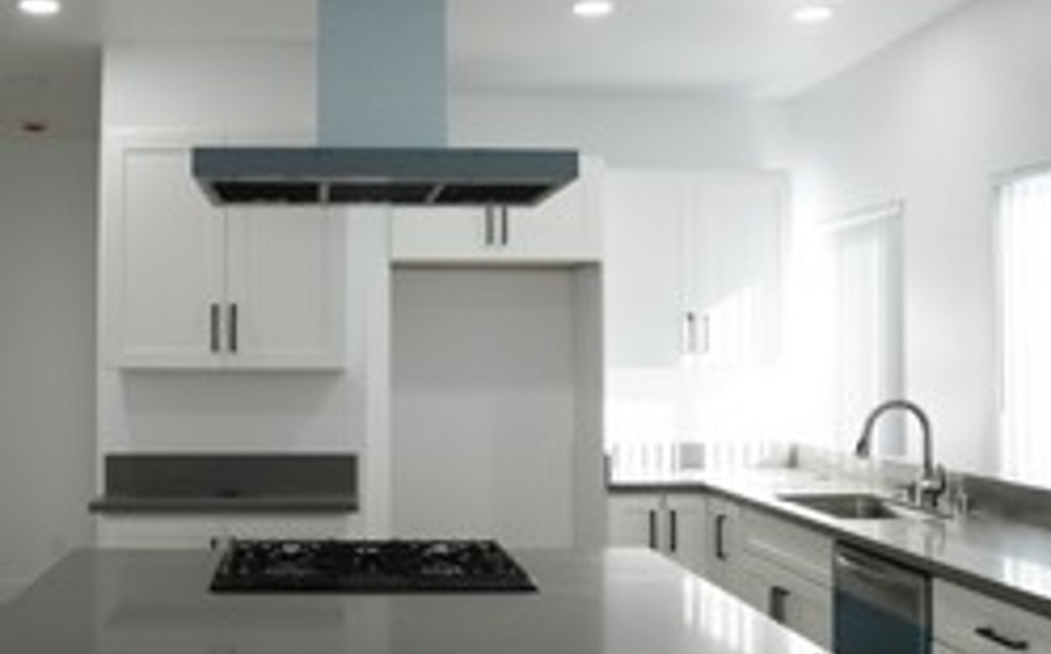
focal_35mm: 42
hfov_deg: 46.4
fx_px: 1202
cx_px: 338
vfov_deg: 30.5
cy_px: 310
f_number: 4
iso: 250
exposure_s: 1/160
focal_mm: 16
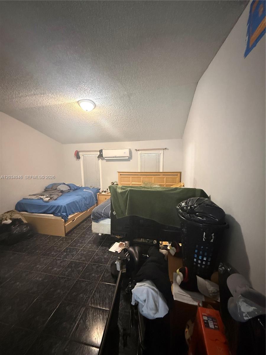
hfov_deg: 85.7
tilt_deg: -5.2
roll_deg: +0.9
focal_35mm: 14
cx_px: 133
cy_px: 178
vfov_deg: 102.1
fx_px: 143
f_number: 2.2
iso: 1000
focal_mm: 2.22
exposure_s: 1/40
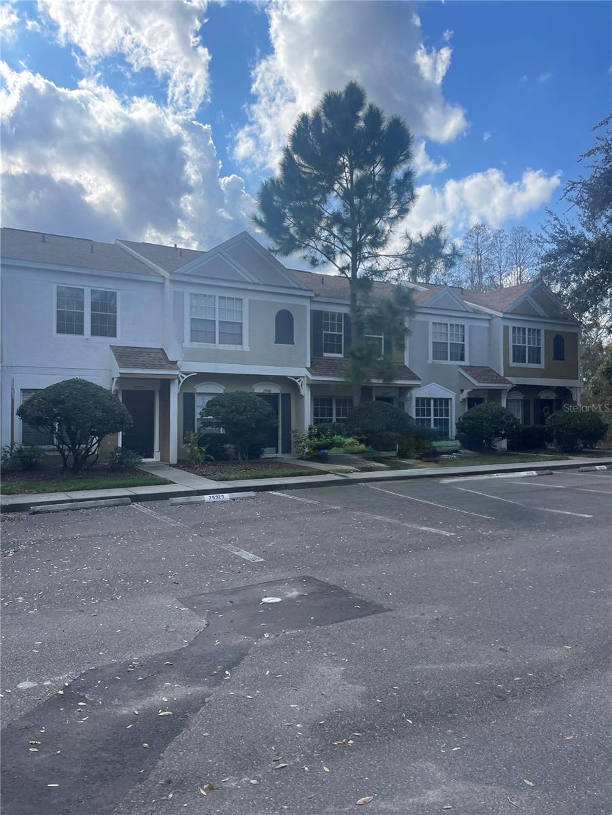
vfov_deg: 67.3
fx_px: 613
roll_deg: -0.1
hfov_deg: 53.1
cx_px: 306
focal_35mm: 26
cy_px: 408
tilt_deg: +2.0
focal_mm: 4.2
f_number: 1.6
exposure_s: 1/2959
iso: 50
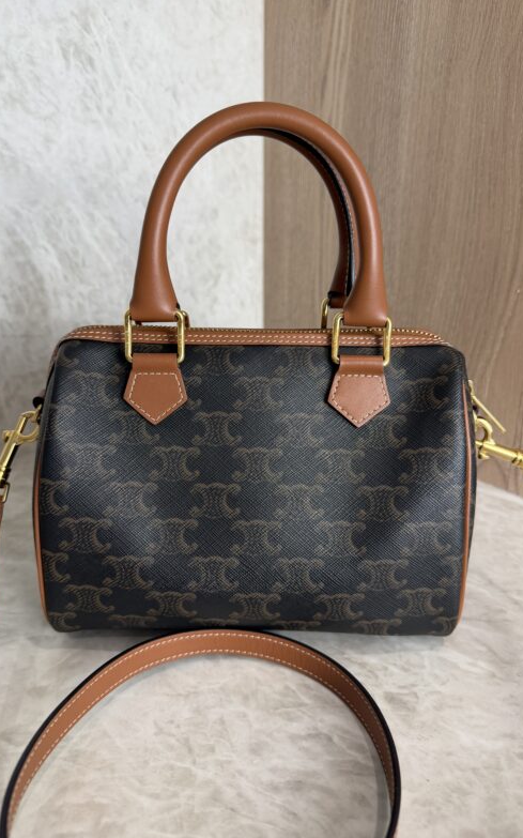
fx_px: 593
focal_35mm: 26
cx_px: 259
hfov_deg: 47.6
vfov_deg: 70.4
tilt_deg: -21.1
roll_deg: -0.2
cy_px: 418
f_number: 1.78
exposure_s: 1/120
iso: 125
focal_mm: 6.76
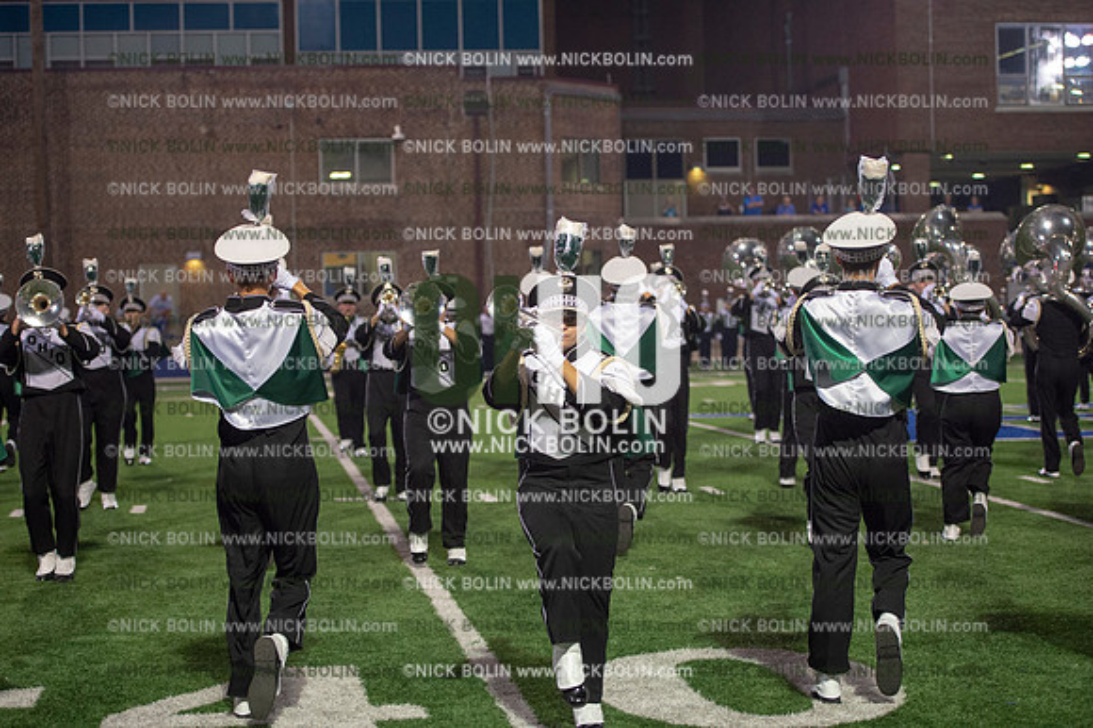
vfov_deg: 19.4
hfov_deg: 28.9
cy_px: 364
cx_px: 546
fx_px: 2124
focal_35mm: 70
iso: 4000
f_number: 2.8
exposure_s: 1/400
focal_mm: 70
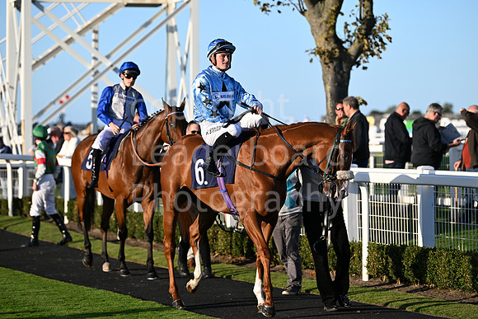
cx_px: 239
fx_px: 1992
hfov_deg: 13.7
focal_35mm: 150
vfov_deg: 9.2
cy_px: 160
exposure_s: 1/2500
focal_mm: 150
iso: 400
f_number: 4
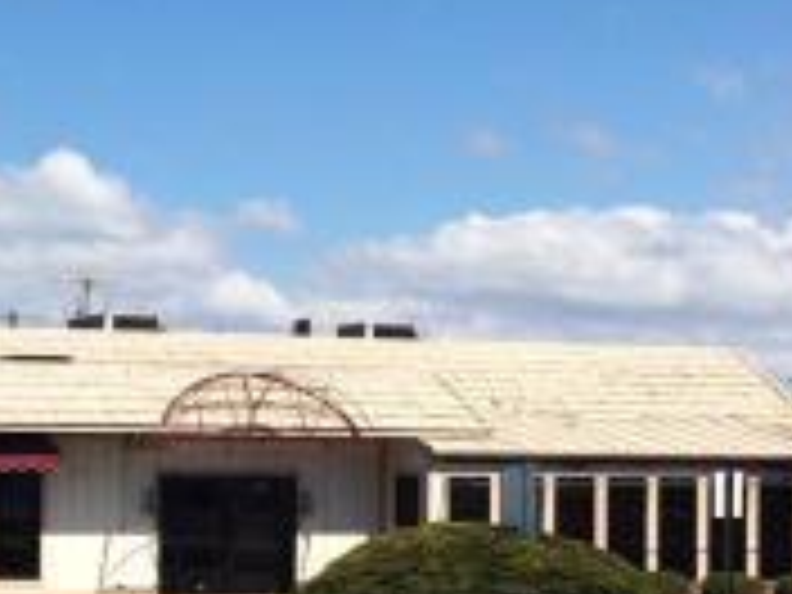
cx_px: 130
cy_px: 518
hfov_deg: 17.9
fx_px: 2494
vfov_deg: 13.5
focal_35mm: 109
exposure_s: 1/3731
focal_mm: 4.12
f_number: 2.2
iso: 40
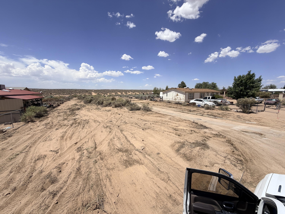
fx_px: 115
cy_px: 107
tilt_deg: -7.5
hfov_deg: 102.1
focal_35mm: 14
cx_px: 142
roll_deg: +0.6
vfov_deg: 85.7
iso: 20
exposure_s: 1/1613
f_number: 2.2
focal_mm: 2.22
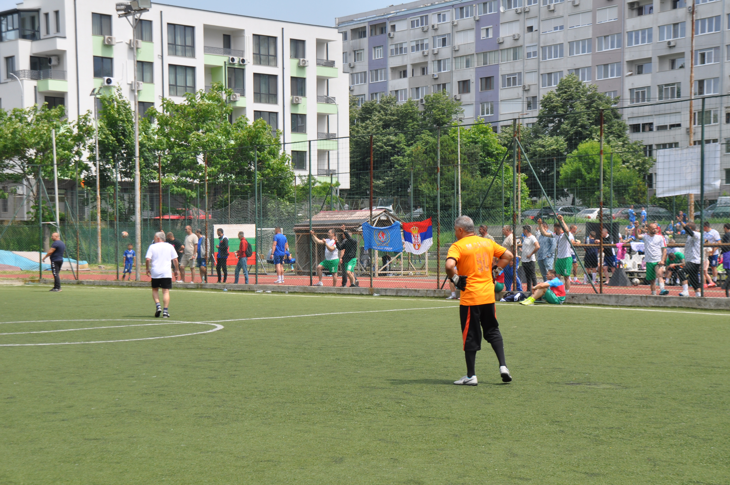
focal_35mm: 72
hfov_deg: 28.1
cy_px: 242
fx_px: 1458
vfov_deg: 18.9
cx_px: 365
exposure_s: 1/320
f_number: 9
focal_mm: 48
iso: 200
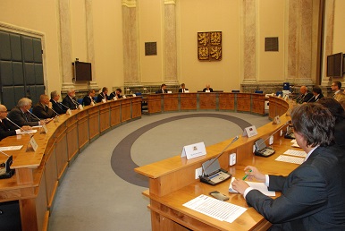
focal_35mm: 27
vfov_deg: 48.0
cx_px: 172
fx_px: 259
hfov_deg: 67.3
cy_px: 116
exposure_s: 1/60
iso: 1600
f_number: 5.6
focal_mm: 18
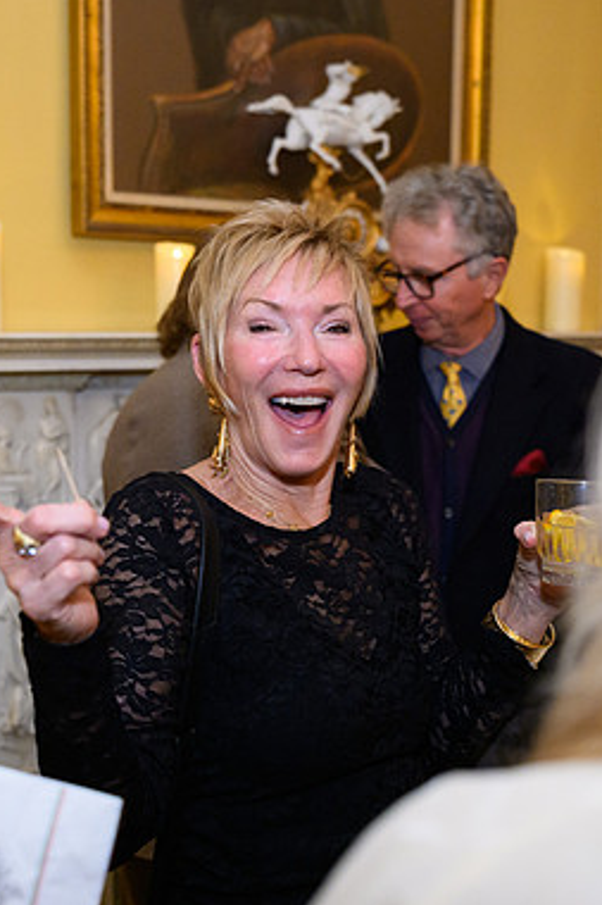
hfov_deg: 27.4
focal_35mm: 49
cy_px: 456
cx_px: 238
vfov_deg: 40.4
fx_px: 1230
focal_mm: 30.5
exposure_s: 1/160
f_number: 3.2
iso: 3200
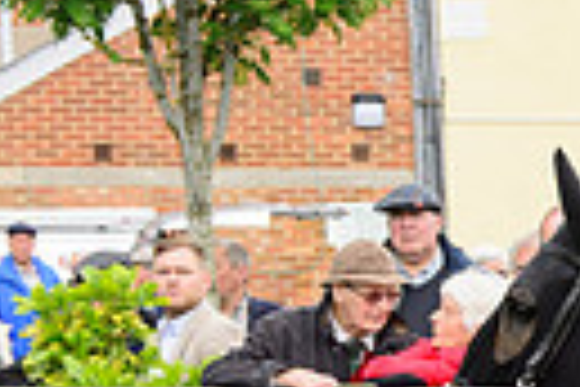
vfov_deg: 6.3
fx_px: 3464
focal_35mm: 215
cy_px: 504
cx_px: 1259
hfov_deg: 8.9
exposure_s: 1/200
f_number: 8
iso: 500
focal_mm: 48
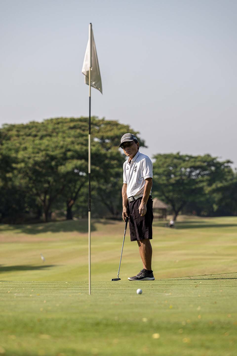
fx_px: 1580
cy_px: 178
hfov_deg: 8.6
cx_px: 118
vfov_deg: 12.8
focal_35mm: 160
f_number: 4.5
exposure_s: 1/5000
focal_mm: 160
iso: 1000
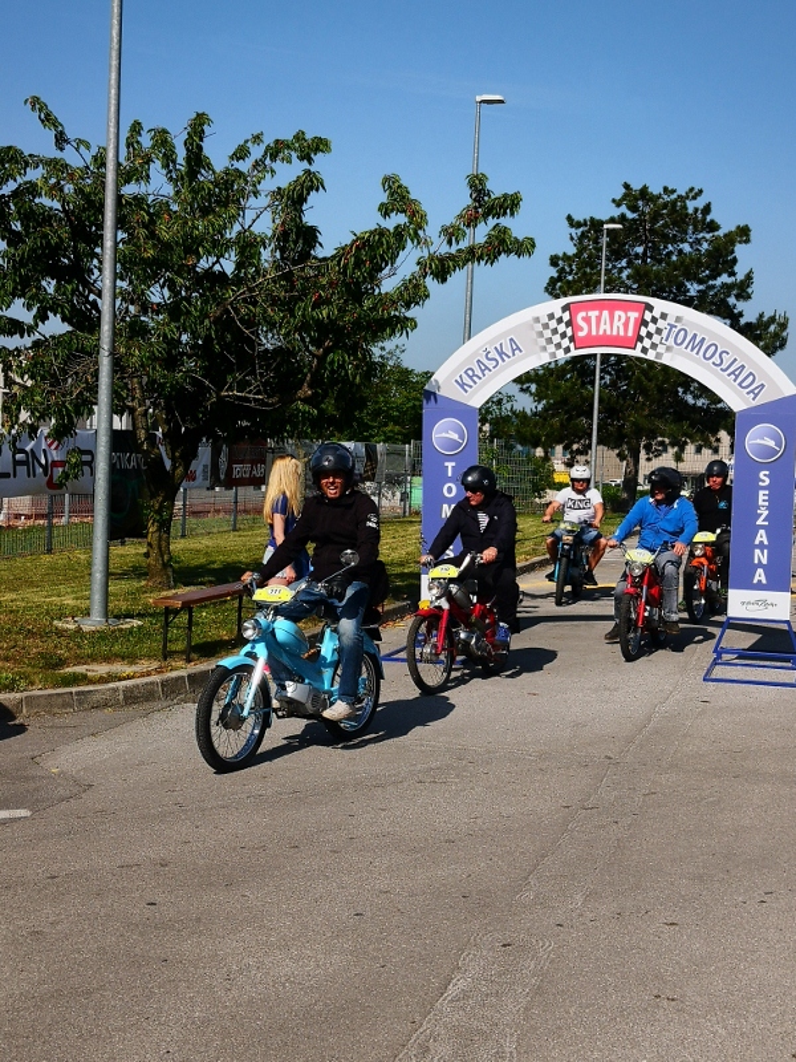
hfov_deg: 30.9
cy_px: 531
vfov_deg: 40.4
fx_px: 1441
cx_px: 398
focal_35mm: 47
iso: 50
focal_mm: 3.95
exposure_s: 1/2439
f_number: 1.6
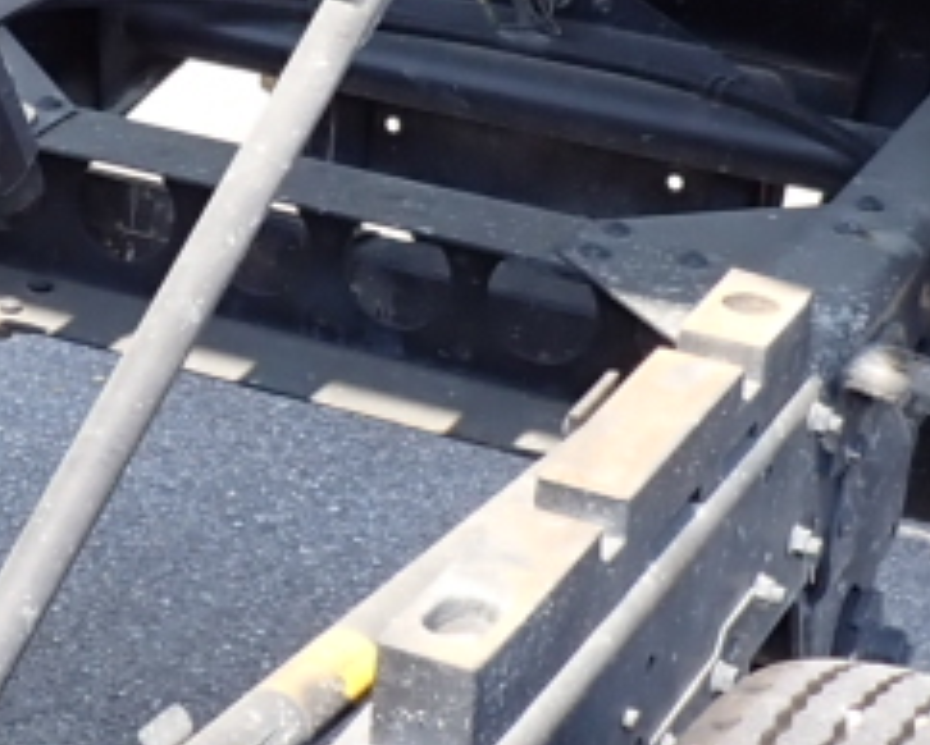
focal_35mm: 129
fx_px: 3554
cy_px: -150
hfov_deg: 14.6
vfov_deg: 11.7
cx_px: -46
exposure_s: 1/320
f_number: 2.8
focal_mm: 4.5
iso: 100
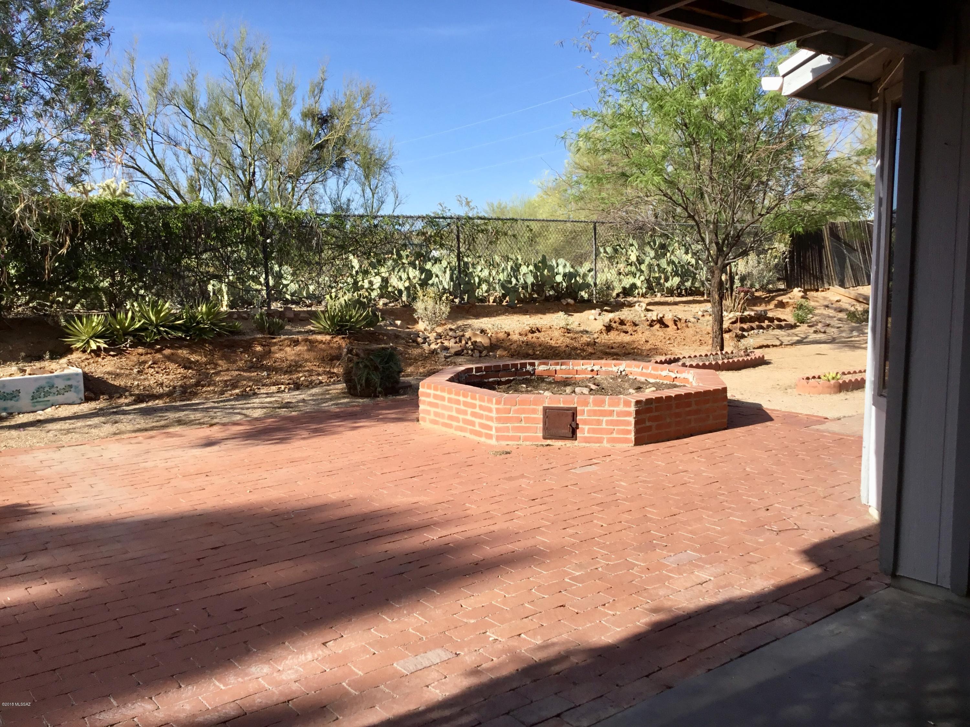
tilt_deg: -7.0
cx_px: 485
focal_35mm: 31
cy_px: 364
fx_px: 869
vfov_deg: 45.4
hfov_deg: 58.4
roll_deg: +1.4
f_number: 2.4
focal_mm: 3.3
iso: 25
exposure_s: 1/905
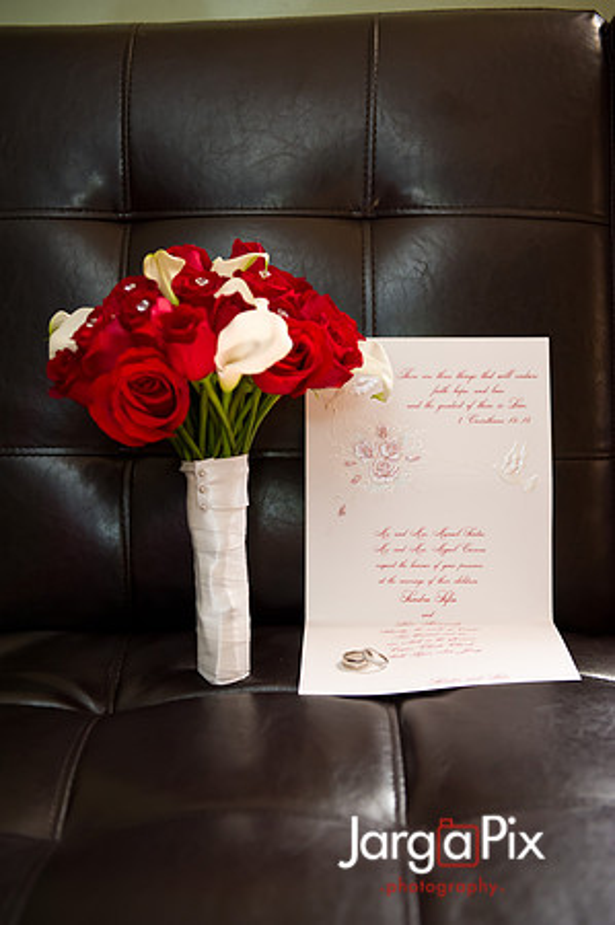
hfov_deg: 25.9
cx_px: 308
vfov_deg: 38.2
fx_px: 1335
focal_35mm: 52
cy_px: 462
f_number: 3.2
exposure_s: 1/125
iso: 1600
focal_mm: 52
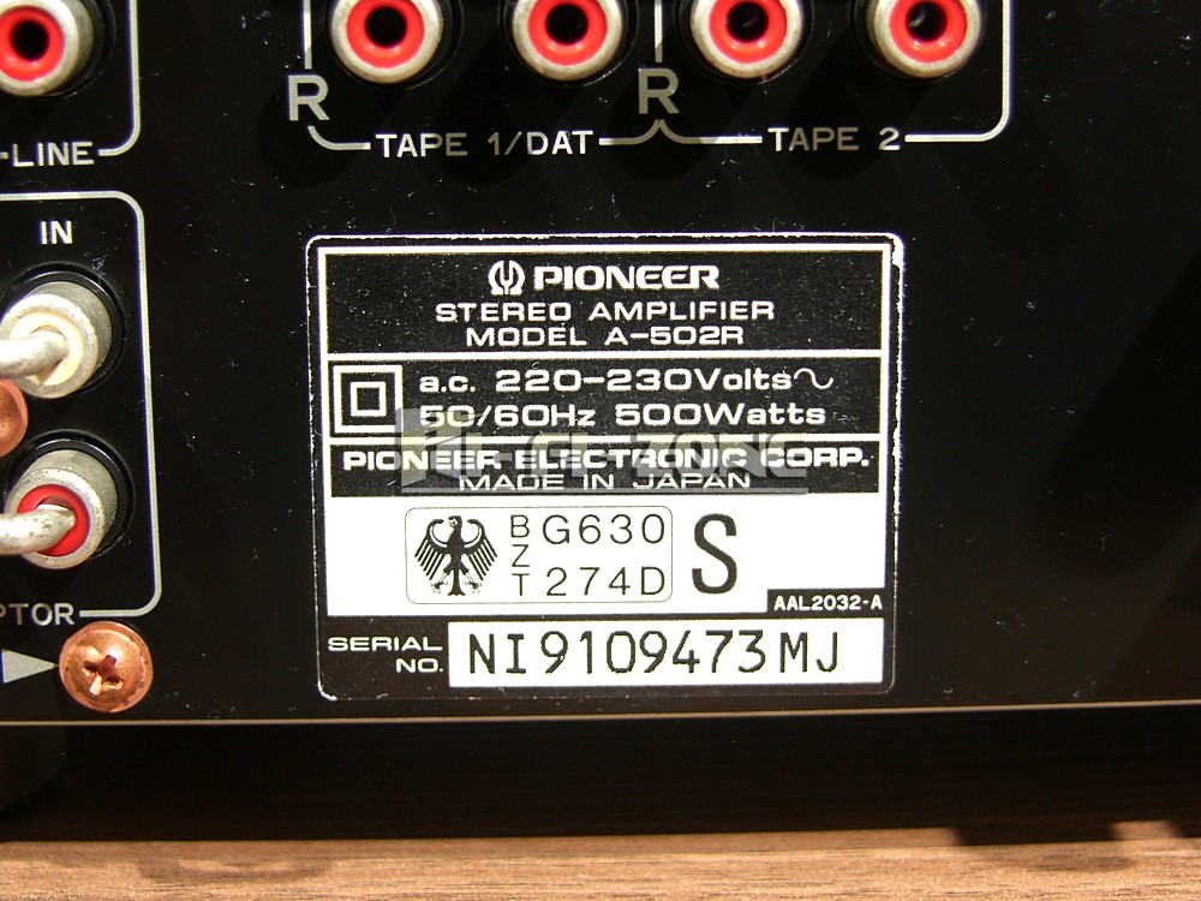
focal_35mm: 75
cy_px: 450
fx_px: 2602
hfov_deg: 26.0
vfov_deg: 19.6
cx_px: 600
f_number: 3.2
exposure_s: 1/80
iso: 64
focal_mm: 19.4
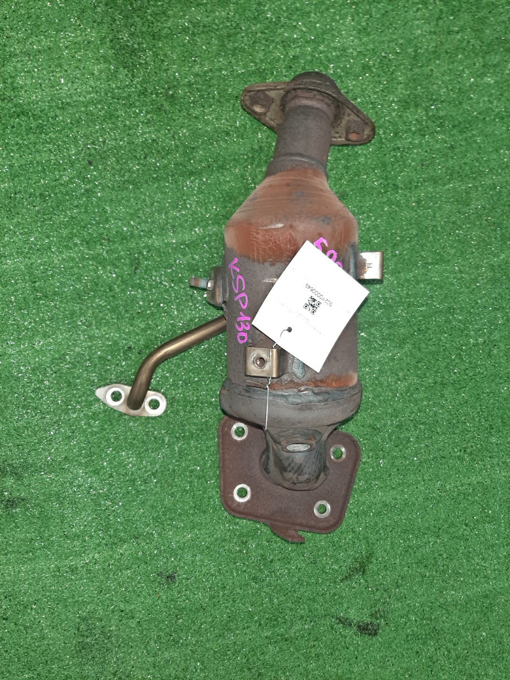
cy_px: 340
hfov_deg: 53.1
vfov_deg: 67.3
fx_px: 511
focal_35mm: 26
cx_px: 255
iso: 187
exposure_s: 1/50
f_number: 1.7
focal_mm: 3.93
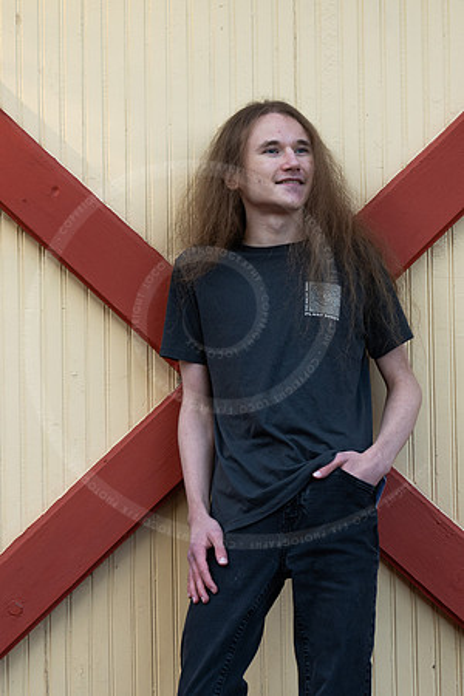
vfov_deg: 15.8
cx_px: 232
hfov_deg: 10.5
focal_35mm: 130
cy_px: 348
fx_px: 2513
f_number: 3.2
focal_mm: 87
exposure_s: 1/320
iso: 500
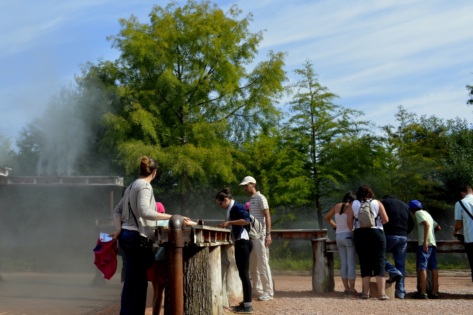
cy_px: 86
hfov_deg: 41.7
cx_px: 94
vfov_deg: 29.5
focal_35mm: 45
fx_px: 591
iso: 110
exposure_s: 1/250
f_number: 8
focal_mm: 18
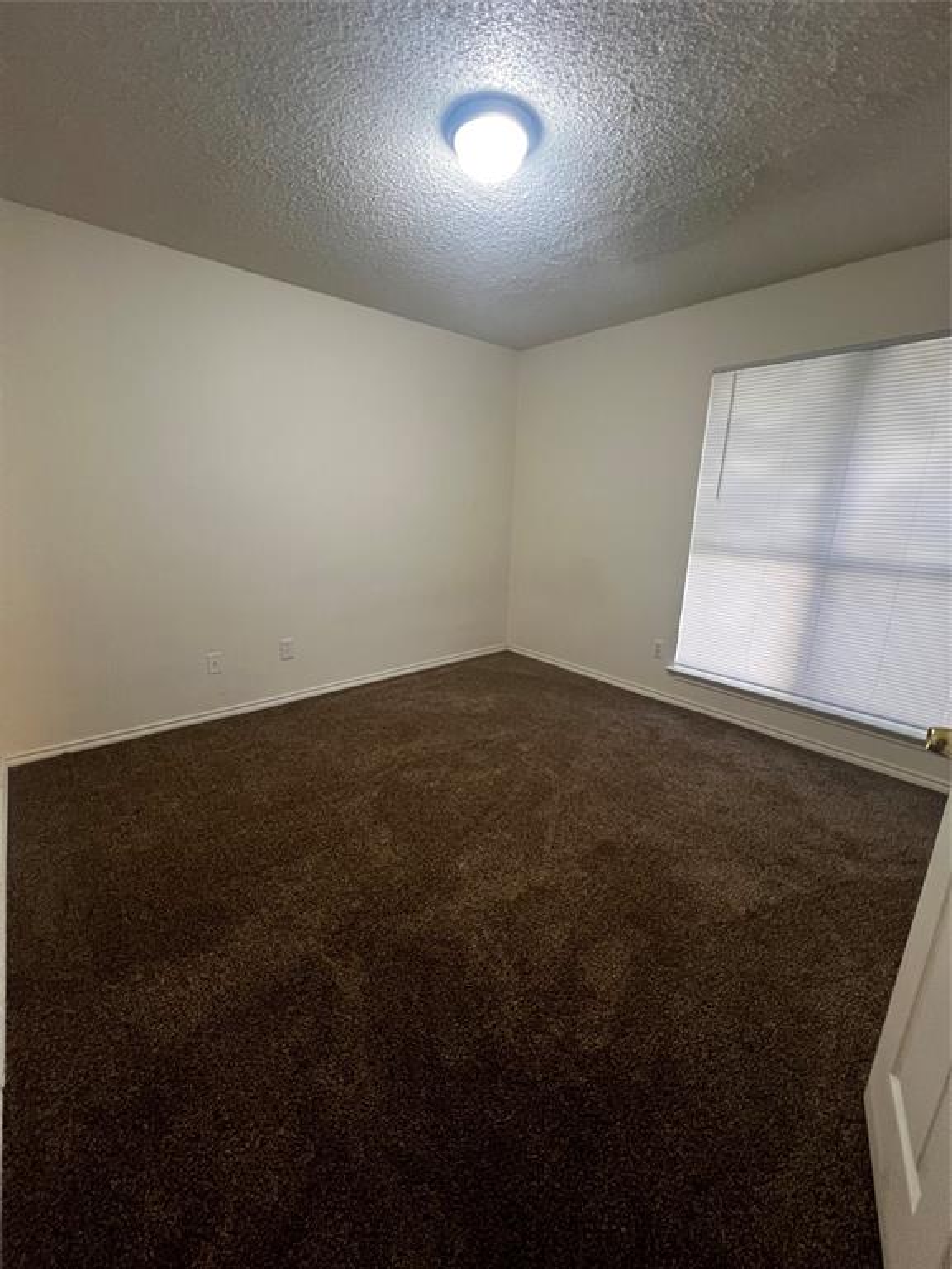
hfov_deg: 89.9
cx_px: 476
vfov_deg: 106.2
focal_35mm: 13
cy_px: 634
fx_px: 477
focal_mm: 1.57
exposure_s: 1/60
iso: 250
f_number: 1.8
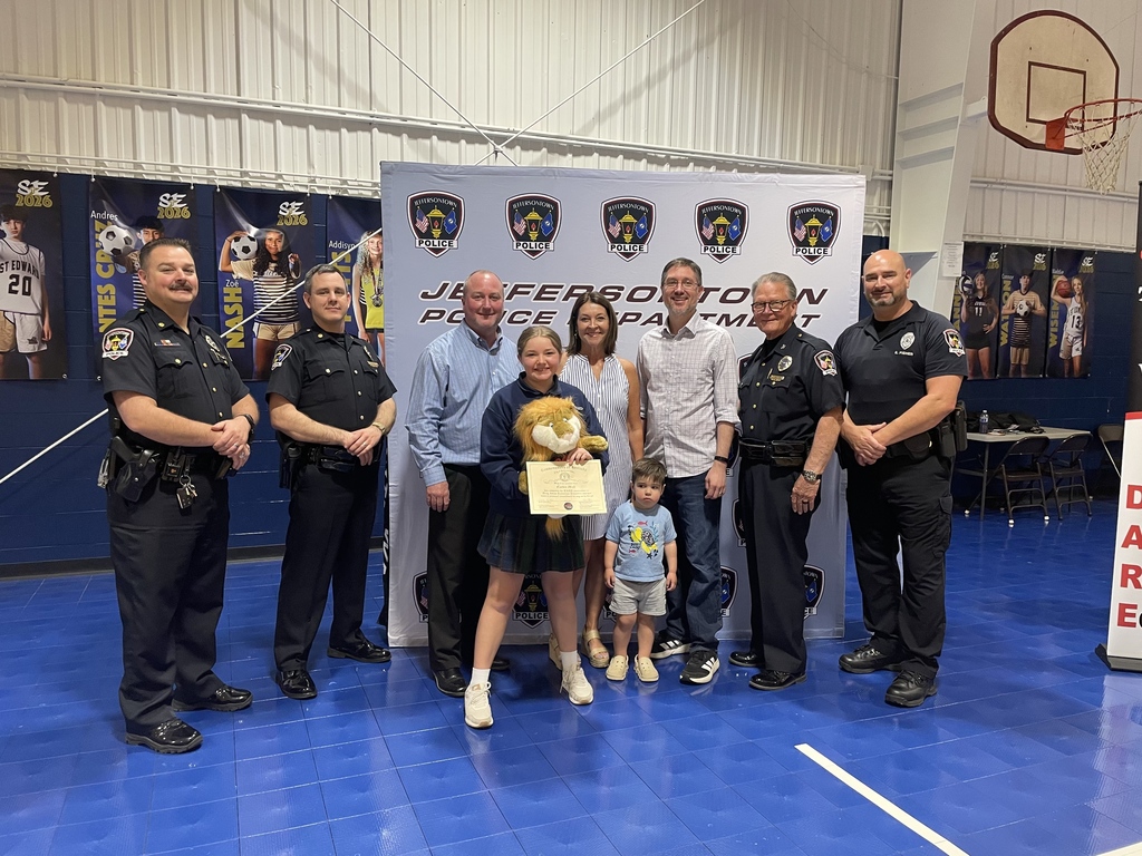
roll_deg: -0.7
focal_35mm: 26
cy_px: 428
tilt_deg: -6.0
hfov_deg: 67.3
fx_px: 858
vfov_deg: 53.1
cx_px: 571
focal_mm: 4.2
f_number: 1.6
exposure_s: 1/60
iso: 160
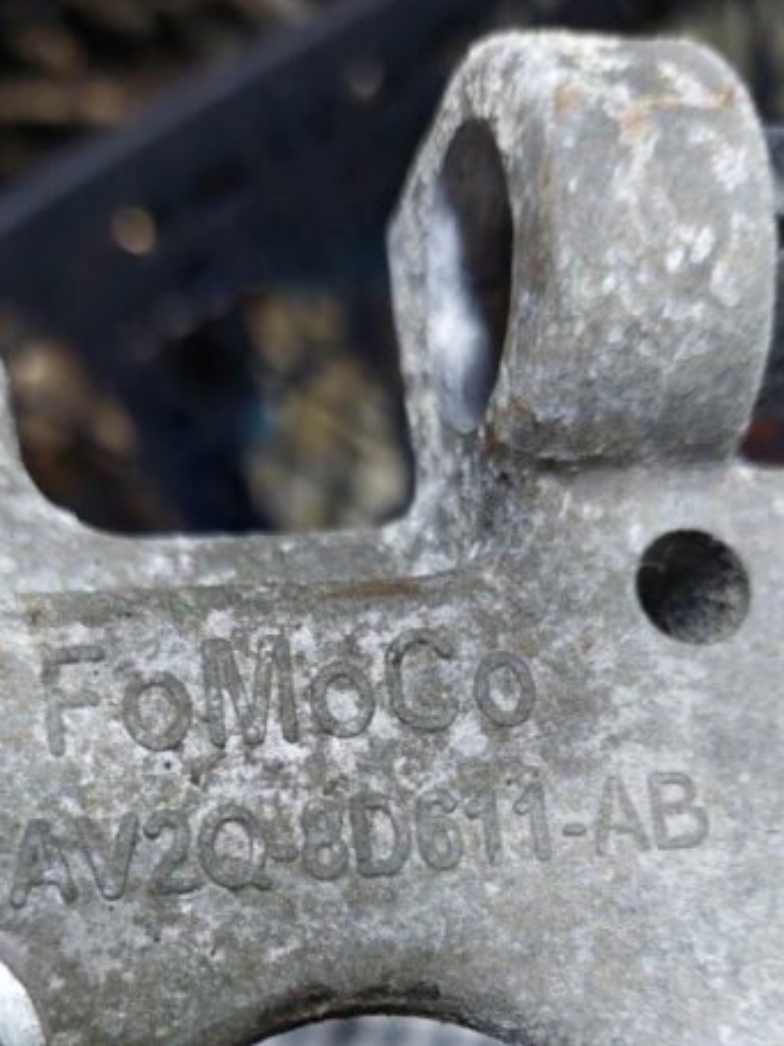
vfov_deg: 41.0
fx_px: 1329
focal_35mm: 44
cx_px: 372
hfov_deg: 32.9
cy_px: 848
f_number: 1.8
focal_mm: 5.23
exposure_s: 1/50
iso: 160
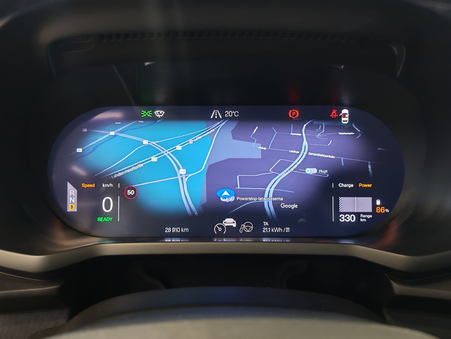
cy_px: 170
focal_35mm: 33
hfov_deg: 55.4
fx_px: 430
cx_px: 226
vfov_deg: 42.9
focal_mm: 6.12
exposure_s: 1/50
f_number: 1.9
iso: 1000
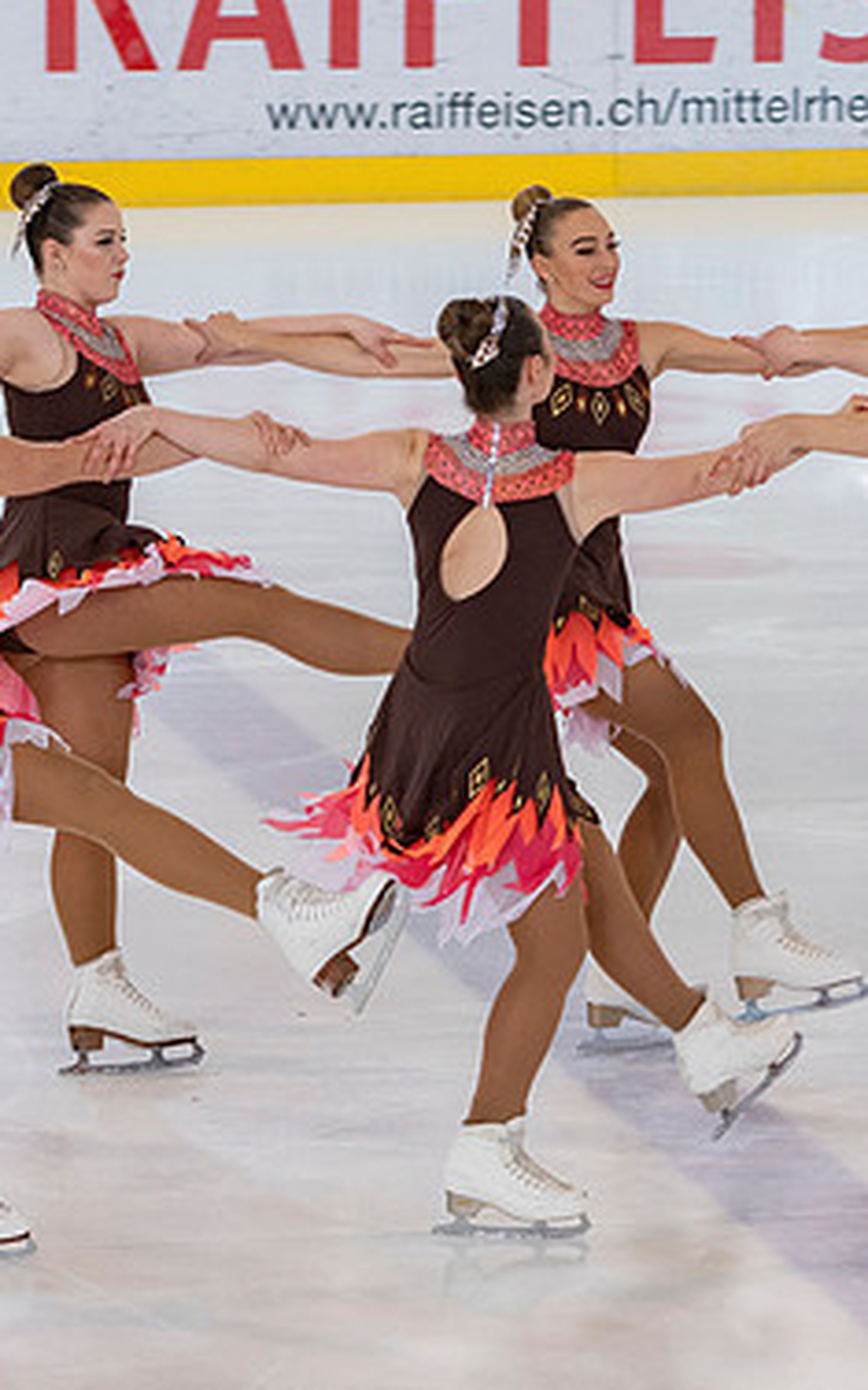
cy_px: 861
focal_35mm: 233
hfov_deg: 5.6
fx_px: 8819
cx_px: 478
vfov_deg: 9.0
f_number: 4
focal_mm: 70
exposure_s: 1/320
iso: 640
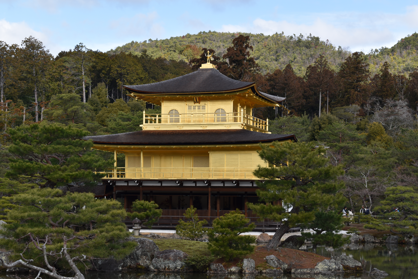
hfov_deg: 26.0
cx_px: 209
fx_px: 906
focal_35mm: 78
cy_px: 140
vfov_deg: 17.5
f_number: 8
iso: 125
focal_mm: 52
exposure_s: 1/250
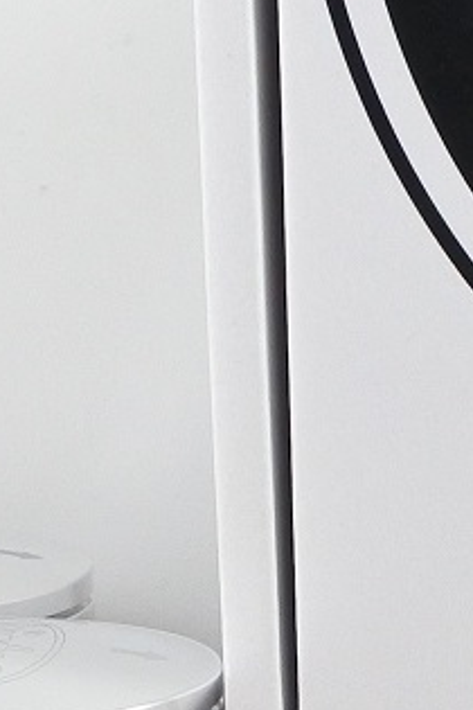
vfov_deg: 11.7
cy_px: 838
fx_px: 3390
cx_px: 795
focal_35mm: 172
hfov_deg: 7.8
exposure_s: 1/125
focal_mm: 12.6
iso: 500
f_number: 3.8
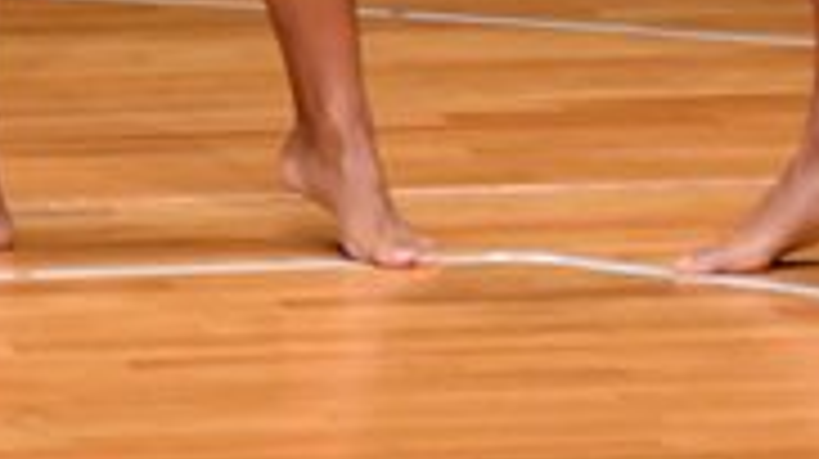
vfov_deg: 1.1
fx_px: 24648
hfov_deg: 1.9
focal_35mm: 1136
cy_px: -634
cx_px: 1145
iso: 4000
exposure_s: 1/400
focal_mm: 170
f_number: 5.6
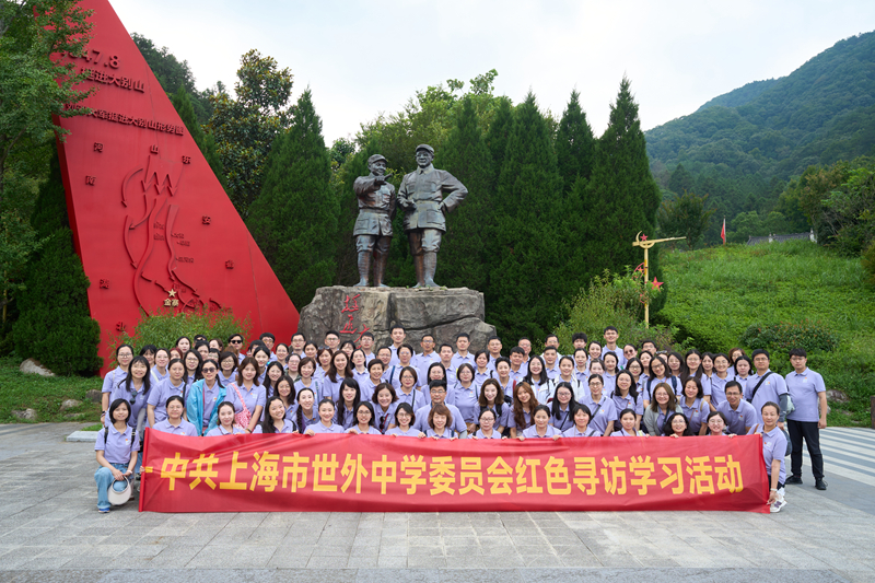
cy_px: 292
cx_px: 438
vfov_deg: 42.9
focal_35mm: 30
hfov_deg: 61.1
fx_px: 741
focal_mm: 30.5
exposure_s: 1/160
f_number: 7.1
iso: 160
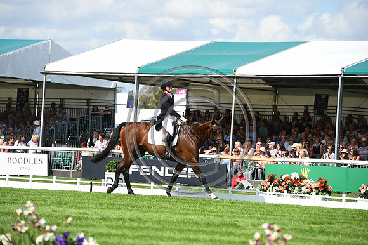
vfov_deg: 6.9
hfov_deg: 10.3
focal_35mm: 200
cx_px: 184
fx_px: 2043
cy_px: 122
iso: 250
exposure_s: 1/1250
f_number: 6.3
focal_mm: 200
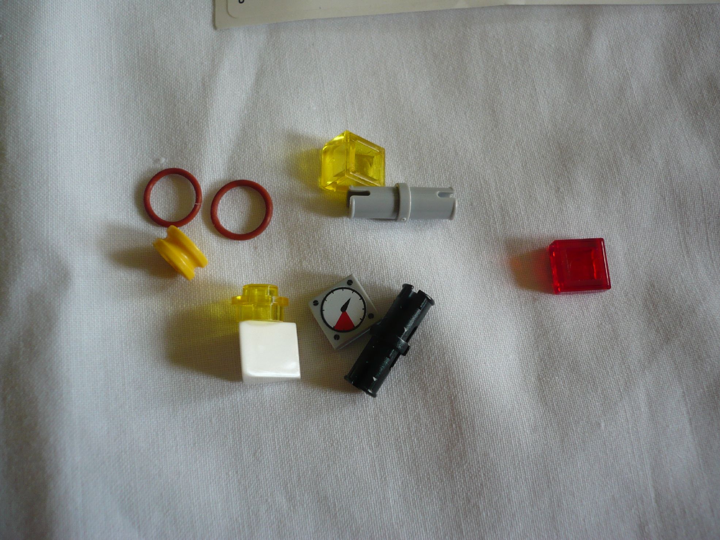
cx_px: 360
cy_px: 270
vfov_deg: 40.7
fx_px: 728
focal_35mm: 35
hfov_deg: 52.6
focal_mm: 5.8
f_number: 2.8
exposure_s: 1/50
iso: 100
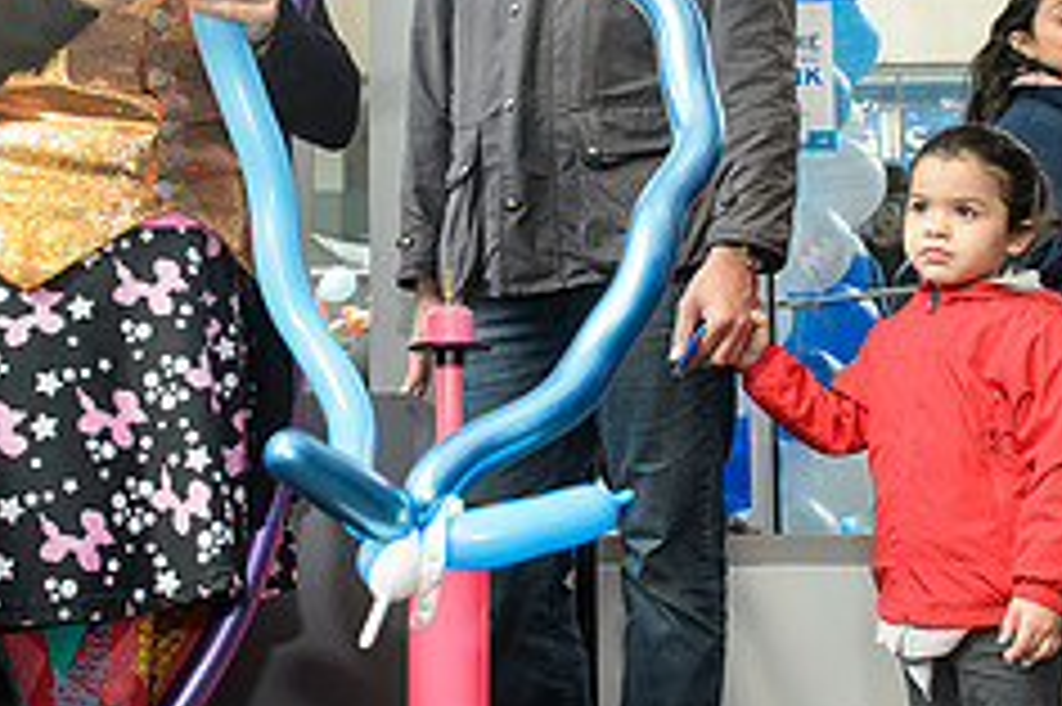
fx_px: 1739
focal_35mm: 59
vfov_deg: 22.9
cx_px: 446
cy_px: 306
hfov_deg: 33.9
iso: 640
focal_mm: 24
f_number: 4.5
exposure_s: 1/250
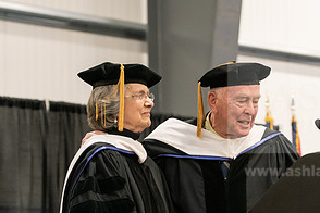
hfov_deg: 12.7
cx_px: 195
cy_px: 194
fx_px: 1440
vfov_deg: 8.4
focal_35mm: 162
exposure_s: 1/200
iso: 3200
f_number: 3.5
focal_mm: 82
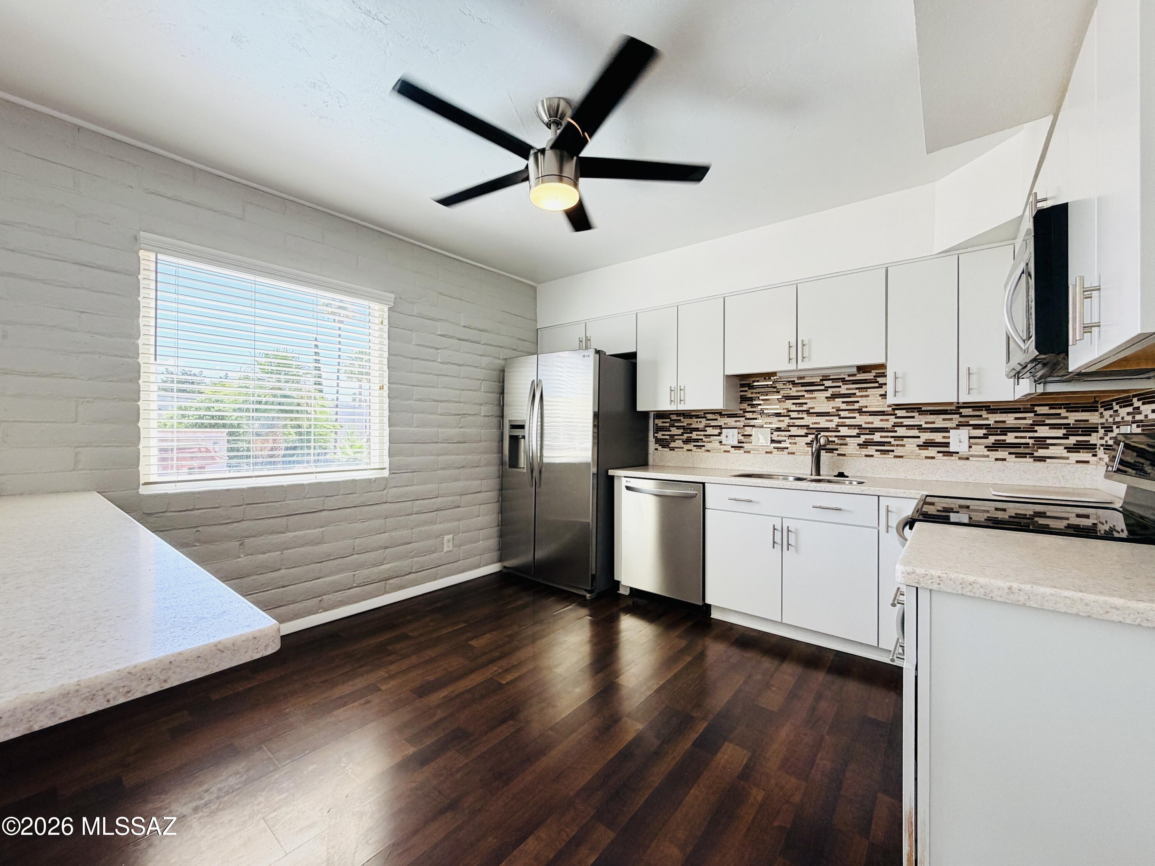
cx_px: 578
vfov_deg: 85.7
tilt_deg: +0.4
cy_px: 433
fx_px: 467
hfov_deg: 102.1
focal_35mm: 14
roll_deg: -0.8
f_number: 2.2
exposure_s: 1/131
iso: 64
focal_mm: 2.22
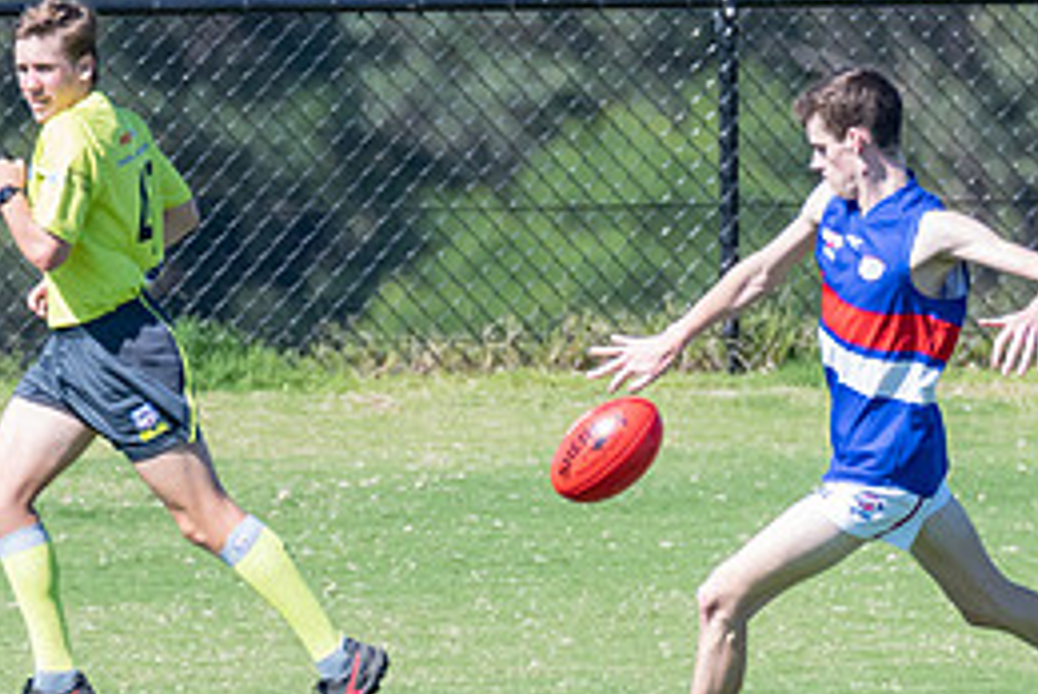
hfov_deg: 0.9
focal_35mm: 2364
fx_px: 68237
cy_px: 506
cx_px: 625
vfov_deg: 0.6
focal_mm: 550
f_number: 7.1
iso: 1000
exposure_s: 1/2000
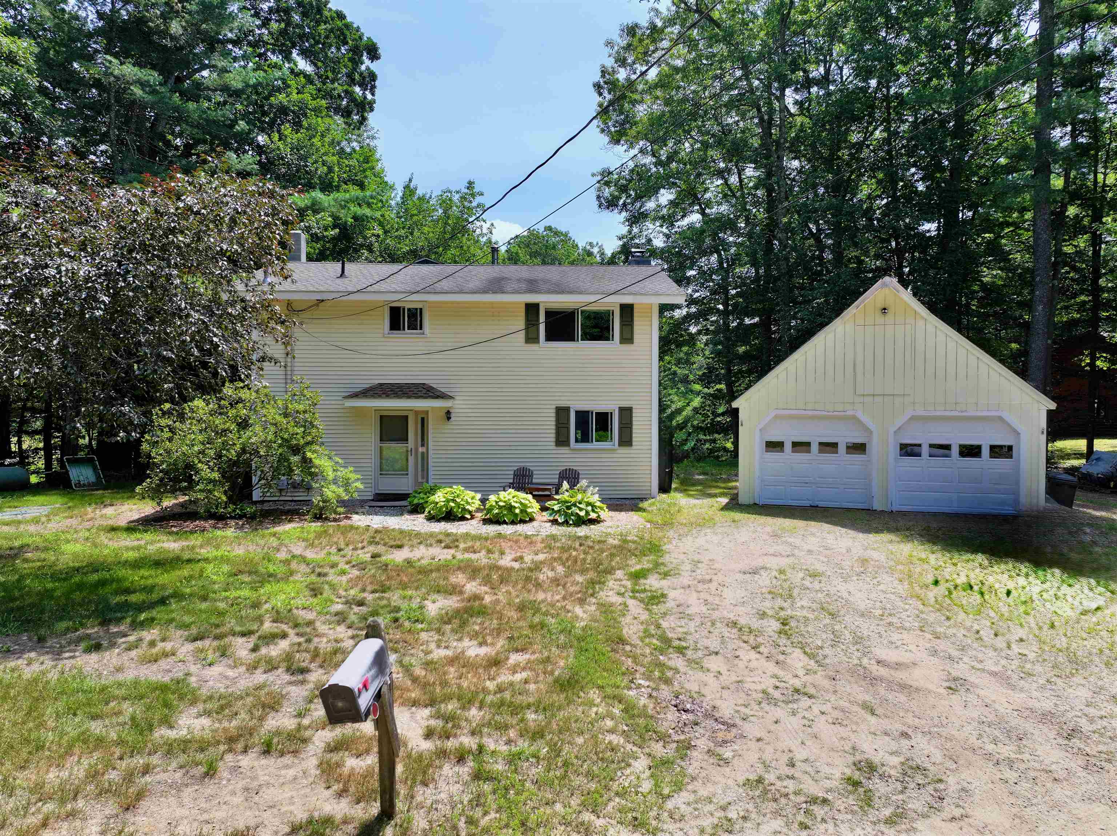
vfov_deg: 56.8
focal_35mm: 24
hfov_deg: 71.6
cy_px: 418
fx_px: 774
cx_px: 558
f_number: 2.8
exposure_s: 1/2000
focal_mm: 12.29
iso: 140
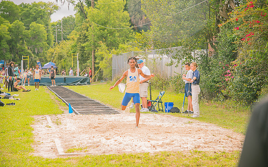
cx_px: 134
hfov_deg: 23.5
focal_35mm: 88
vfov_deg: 14.9
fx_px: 643
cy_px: 88
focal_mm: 86
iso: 200
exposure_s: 1/200
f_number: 4
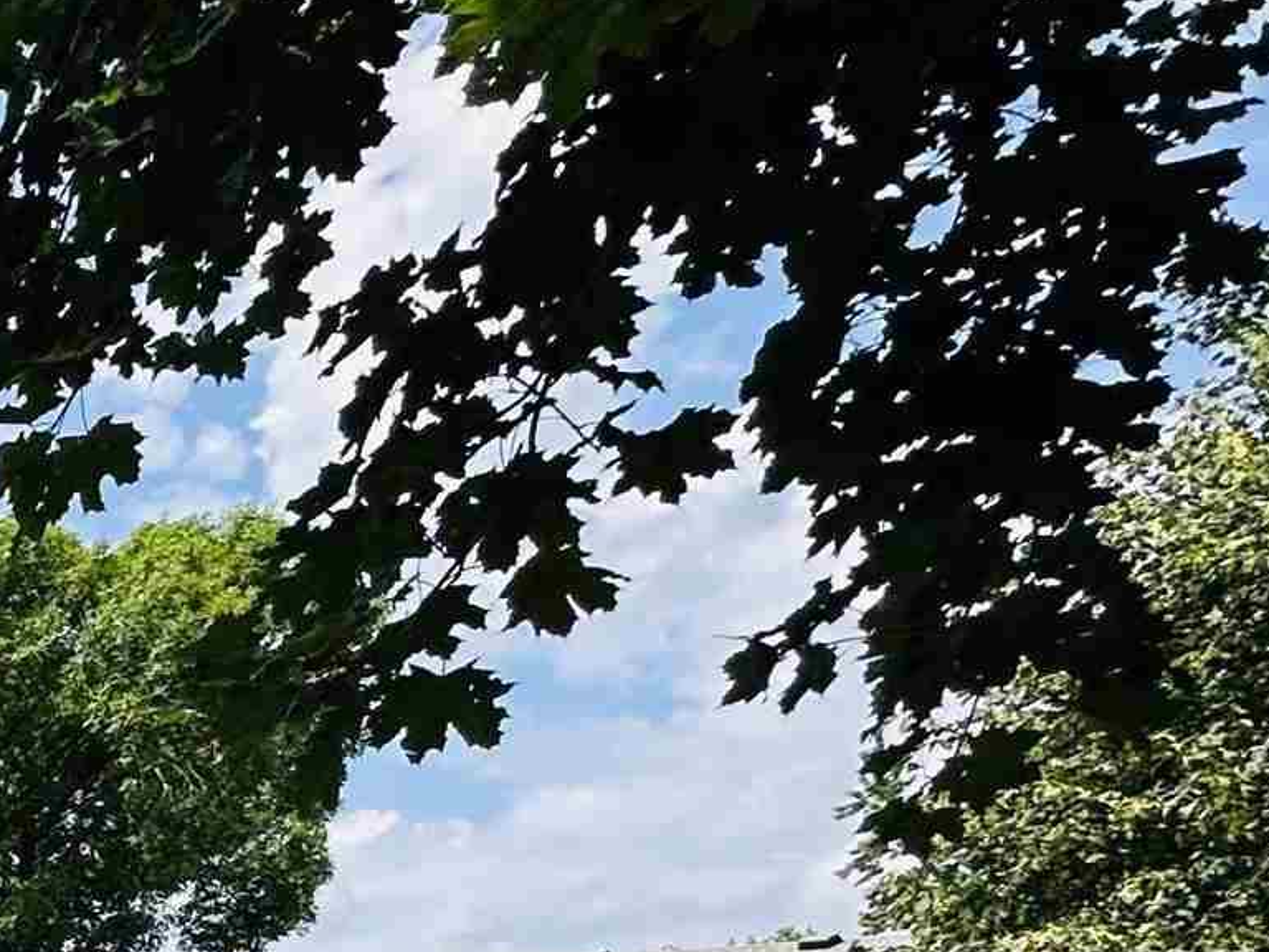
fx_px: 2053
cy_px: 1418
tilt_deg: -6.6
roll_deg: -2.2
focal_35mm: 56
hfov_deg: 21.4
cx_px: -1046
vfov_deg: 21.8
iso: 50
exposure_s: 1/1276
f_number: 2.2
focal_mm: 2.22
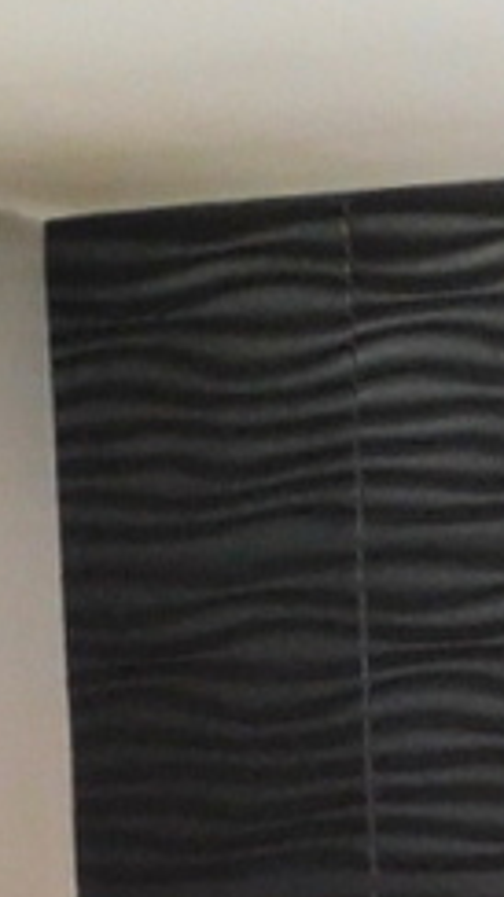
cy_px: 1084
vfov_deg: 14.1
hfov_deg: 7.4
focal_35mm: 148
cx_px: 1383
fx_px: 3521
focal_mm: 4
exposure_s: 1/30
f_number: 3
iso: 400
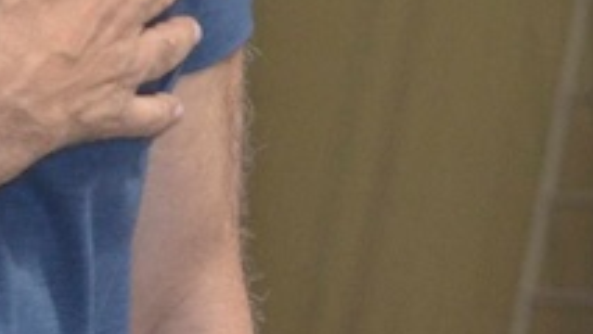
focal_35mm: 802
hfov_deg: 2.7
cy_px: -21
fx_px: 12618
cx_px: 451
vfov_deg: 1.5
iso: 800
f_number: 5.6
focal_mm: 85
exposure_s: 1/125
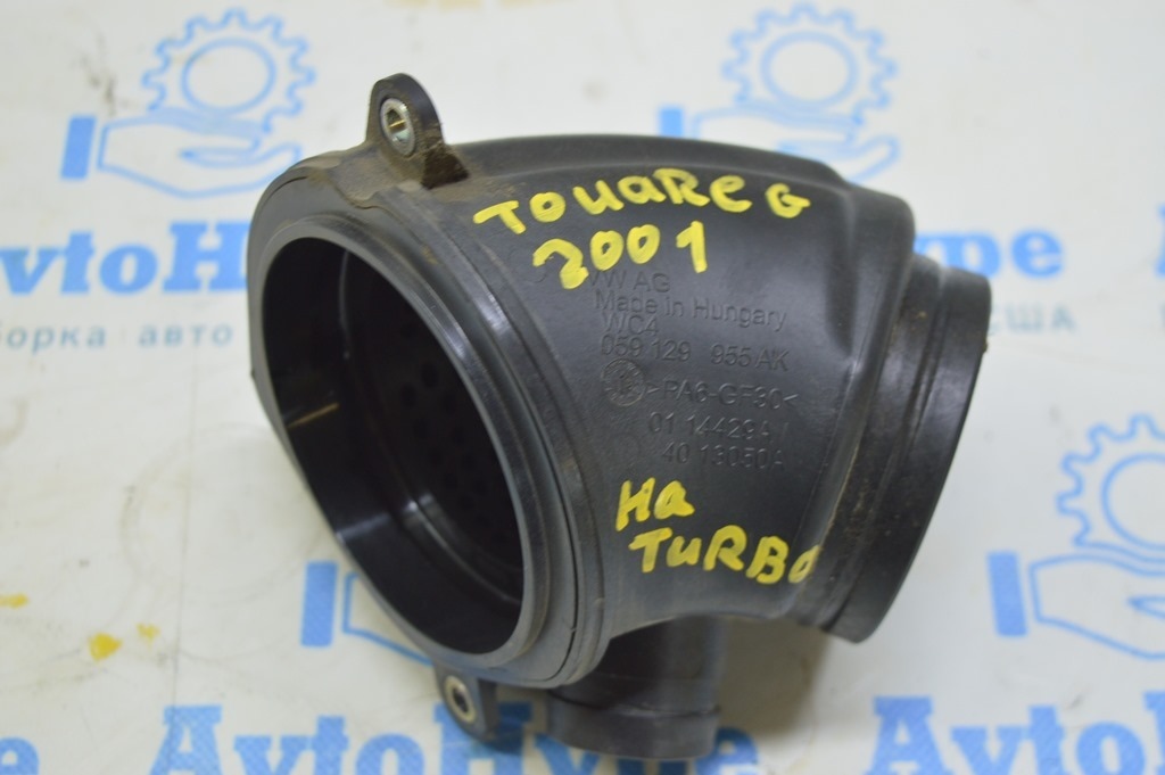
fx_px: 1843
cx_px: 582
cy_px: 388
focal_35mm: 57
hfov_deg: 35.1
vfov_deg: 23.7
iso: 400
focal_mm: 38
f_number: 5.6
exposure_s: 1/20
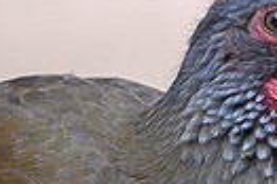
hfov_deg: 0.7
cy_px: 41
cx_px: 282
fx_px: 23262
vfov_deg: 0.5
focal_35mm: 3027
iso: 3200
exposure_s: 1/400
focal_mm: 500
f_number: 4
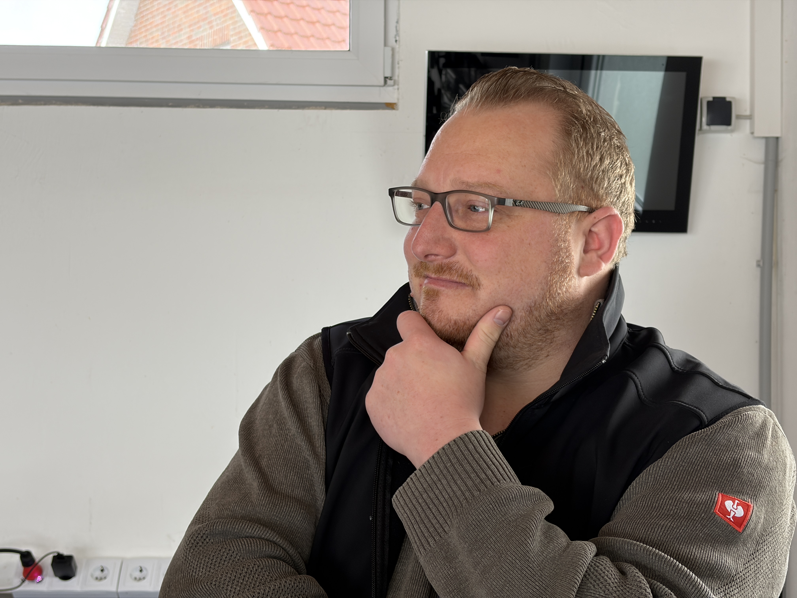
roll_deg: +0.0
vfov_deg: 28.0
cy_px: 299
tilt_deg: +1.1
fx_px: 1197
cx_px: 398
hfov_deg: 36.8
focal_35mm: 52
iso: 32
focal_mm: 5.96
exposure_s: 1/50
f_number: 1.6
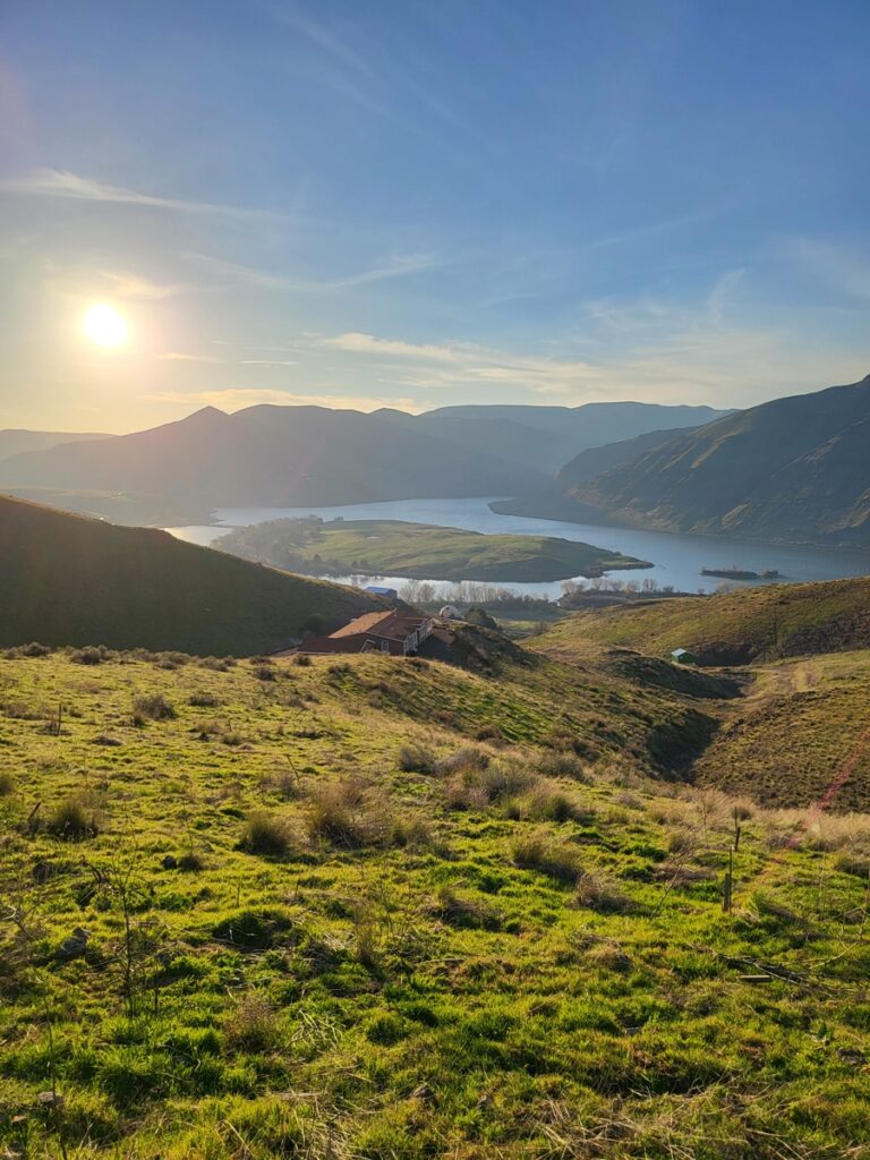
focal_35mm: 24
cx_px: 435
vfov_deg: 71.6
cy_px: 580
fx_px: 804
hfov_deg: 56.8
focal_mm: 5
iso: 40
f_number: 1.8
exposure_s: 1/2737
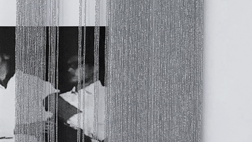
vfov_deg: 17.4
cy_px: 108
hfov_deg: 28.5
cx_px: -7
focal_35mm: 69
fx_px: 461
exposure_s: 1/86
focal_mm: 4.25
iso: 100
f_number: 1.8
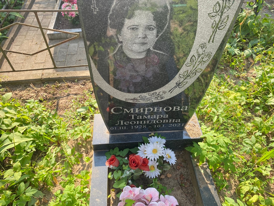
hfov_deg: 67.3
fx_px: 206
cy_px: 103
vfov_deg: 53.1
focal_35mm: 26
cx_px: 137
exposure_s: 1/282
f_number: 1.8
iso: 32
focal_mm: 4.25
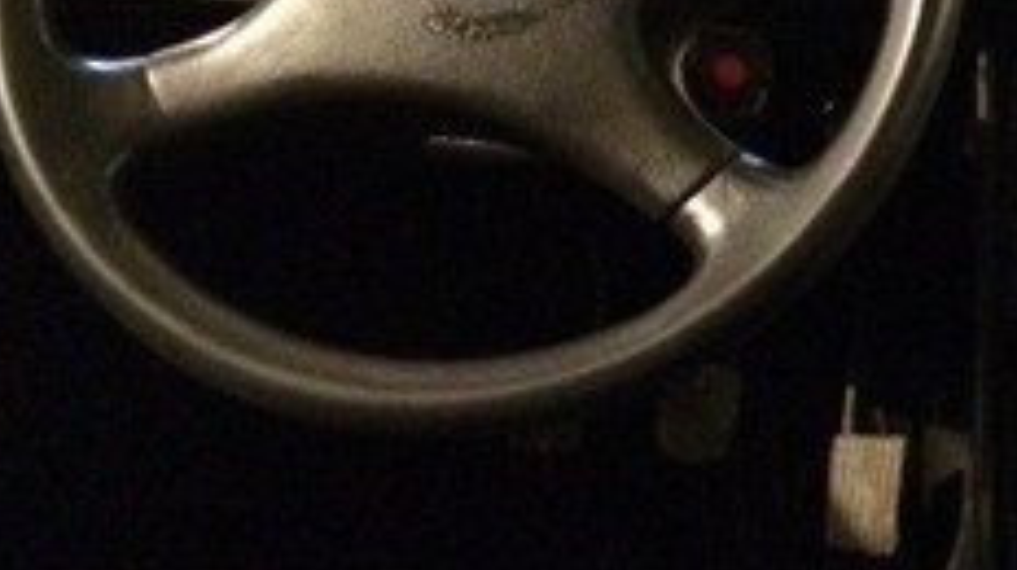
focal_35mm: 90
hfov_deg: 22.5
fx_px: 2425
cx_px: 1096
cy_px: -200
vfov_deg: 12.9
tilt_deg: -10.8
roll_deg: +1.1
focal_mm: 4.15
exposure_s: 1/17
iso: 1250
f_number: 2.2
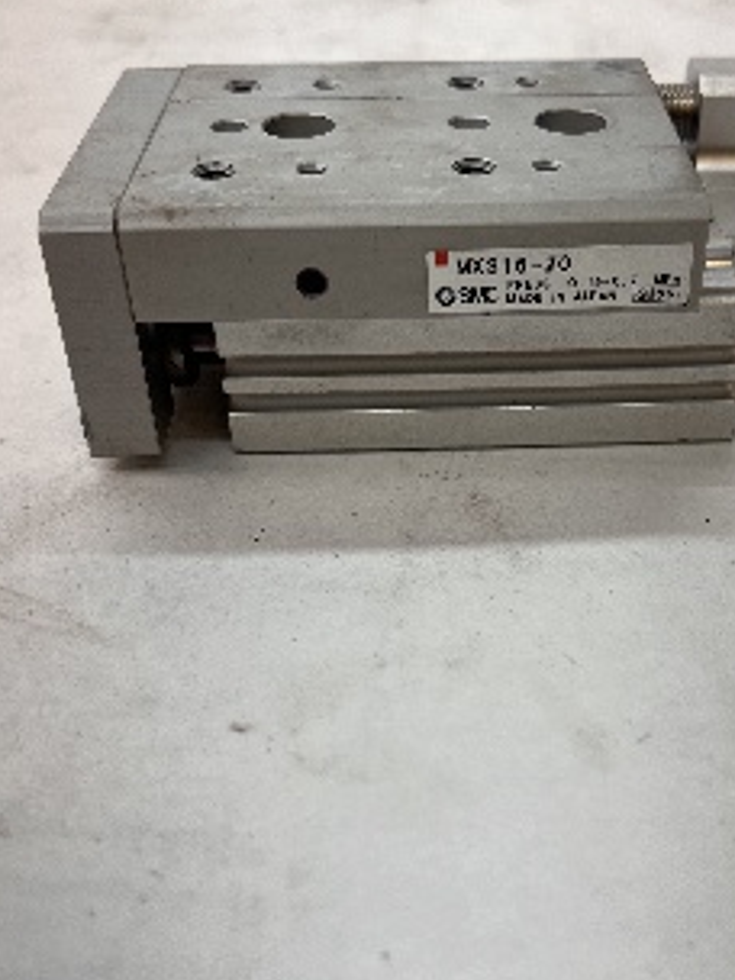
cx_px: 500
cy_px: 525
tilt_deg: -37.8
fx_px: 1161
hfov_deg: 34.8
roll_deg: -1.0
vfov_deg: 45.7
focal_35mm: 41
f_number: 1.5
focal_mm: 5.7
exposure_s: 1/924
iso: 50
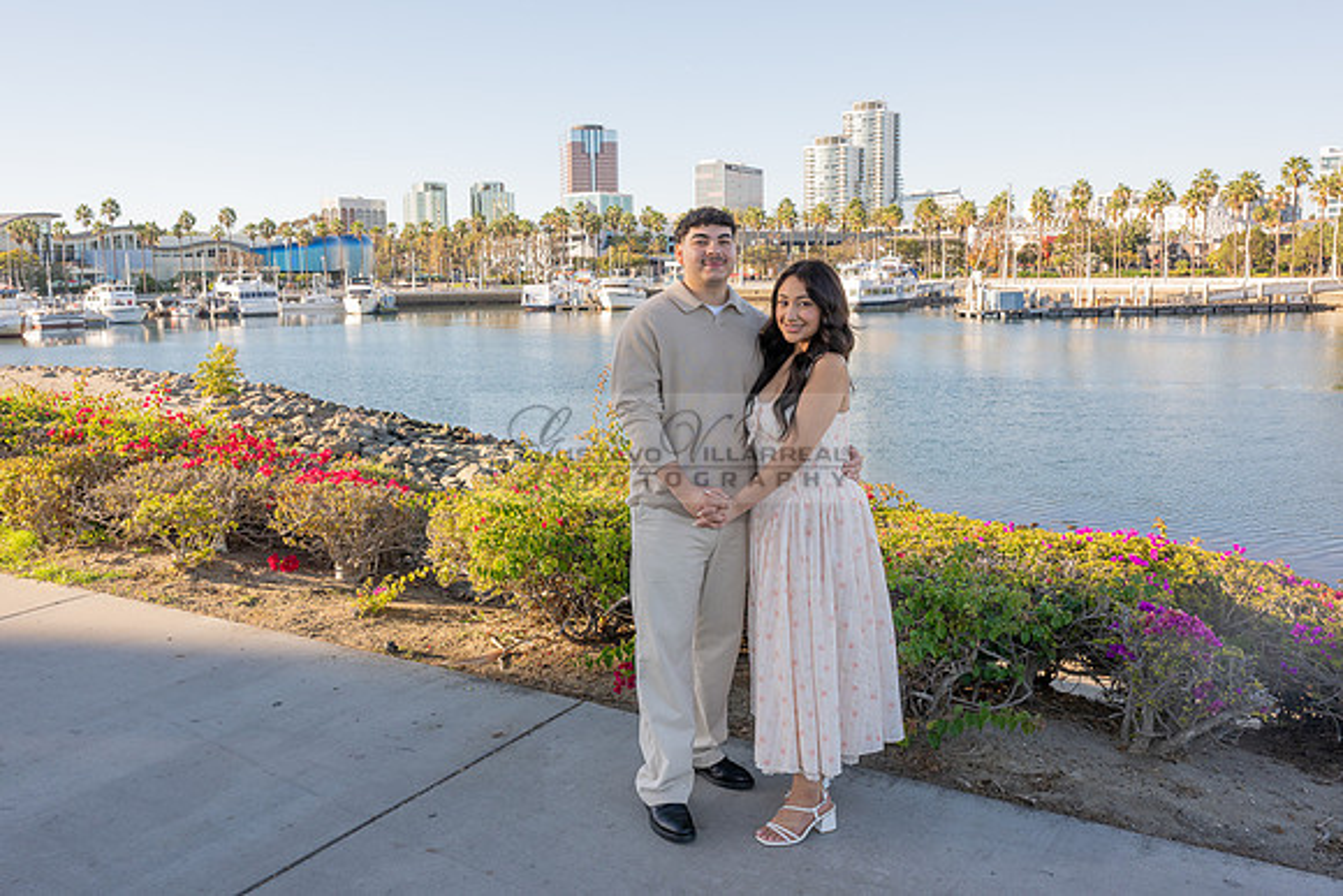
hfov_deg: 61.4
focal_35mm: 30
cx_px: 617
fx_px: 1129
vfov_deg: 43.2
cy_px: 391
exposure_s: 1/160
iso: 200
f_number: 9
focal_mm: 24
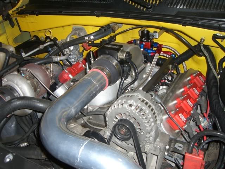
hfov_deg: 49.0
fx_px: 247
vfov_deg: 37.7
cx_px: 112
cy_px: 84
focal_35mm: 38
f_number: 2.7
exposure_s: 1/60
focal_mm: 6.2
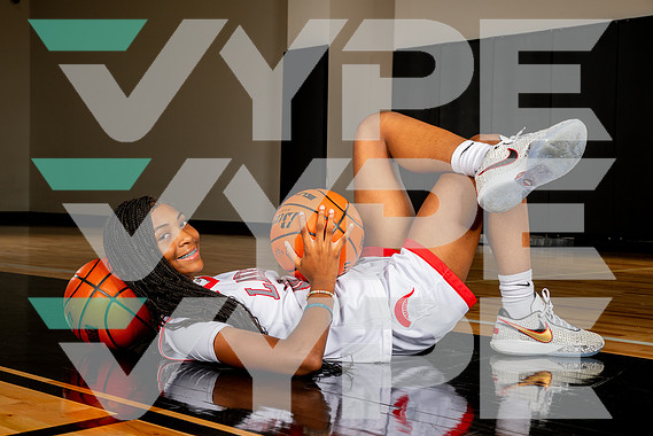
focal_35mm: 53
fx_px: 962
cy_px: 220
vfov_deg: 25.5
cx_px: 324
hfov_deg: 37.5
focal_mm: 52
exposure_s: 1/400
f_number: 8
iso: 250
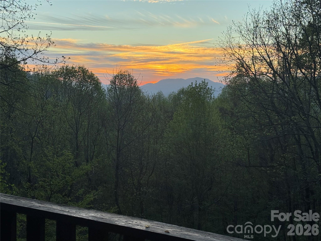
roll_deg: +0.3
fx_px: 445
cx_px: 160
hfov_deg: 39.7
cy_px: 120
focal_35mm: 48
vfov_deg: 30.3
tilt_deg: -4.2
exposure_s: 1/405
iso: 80
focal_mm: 6.76
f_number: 1.78
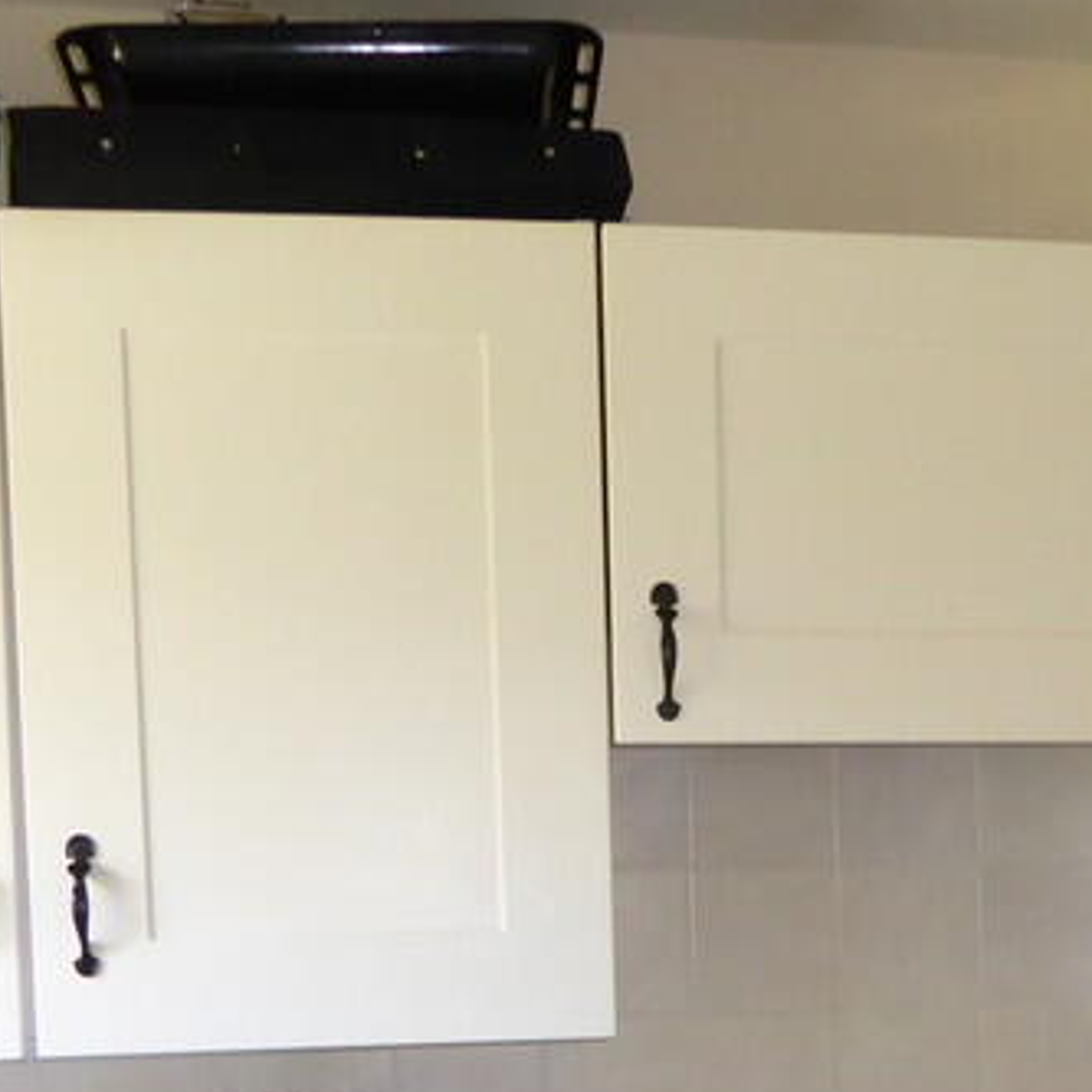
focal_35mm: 68
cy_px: 1115
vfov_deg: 24.1
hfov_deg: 25.0
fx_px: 2427
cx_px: 869
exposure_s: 1/60
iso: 640
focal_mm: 4.3
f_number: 3.3
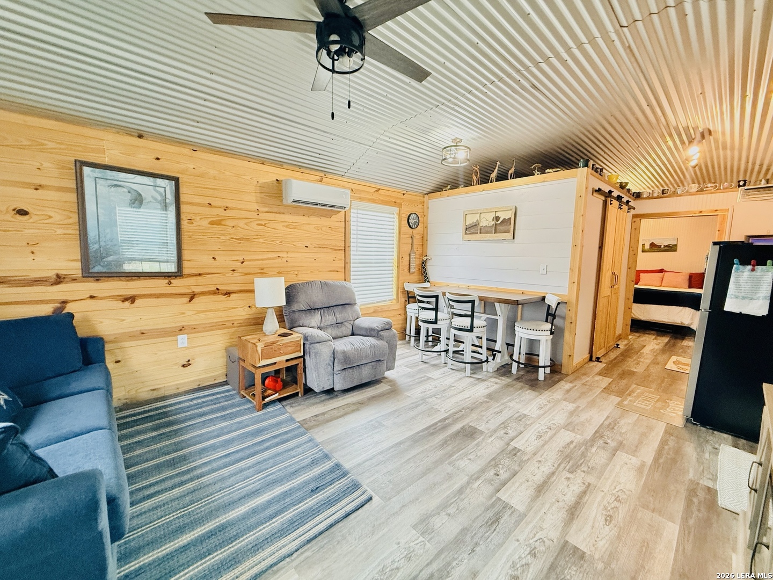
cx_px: 386
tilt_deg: -5.5
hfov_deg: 102.1
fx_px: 313
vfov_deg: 85.7
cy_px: 290
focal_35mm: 14
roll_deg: -0.9
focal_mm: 2.22
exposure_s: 1/60
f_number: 2.2
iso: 500
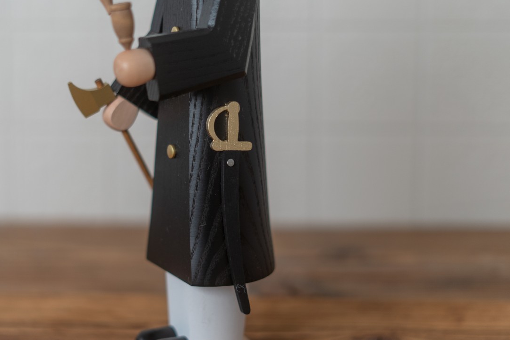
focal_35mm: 75
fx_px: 1062
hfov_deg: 26.9
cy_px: 205
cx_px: 208
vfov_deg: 18.2
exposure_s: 1/400
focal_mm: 50
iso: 200
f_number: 1.8
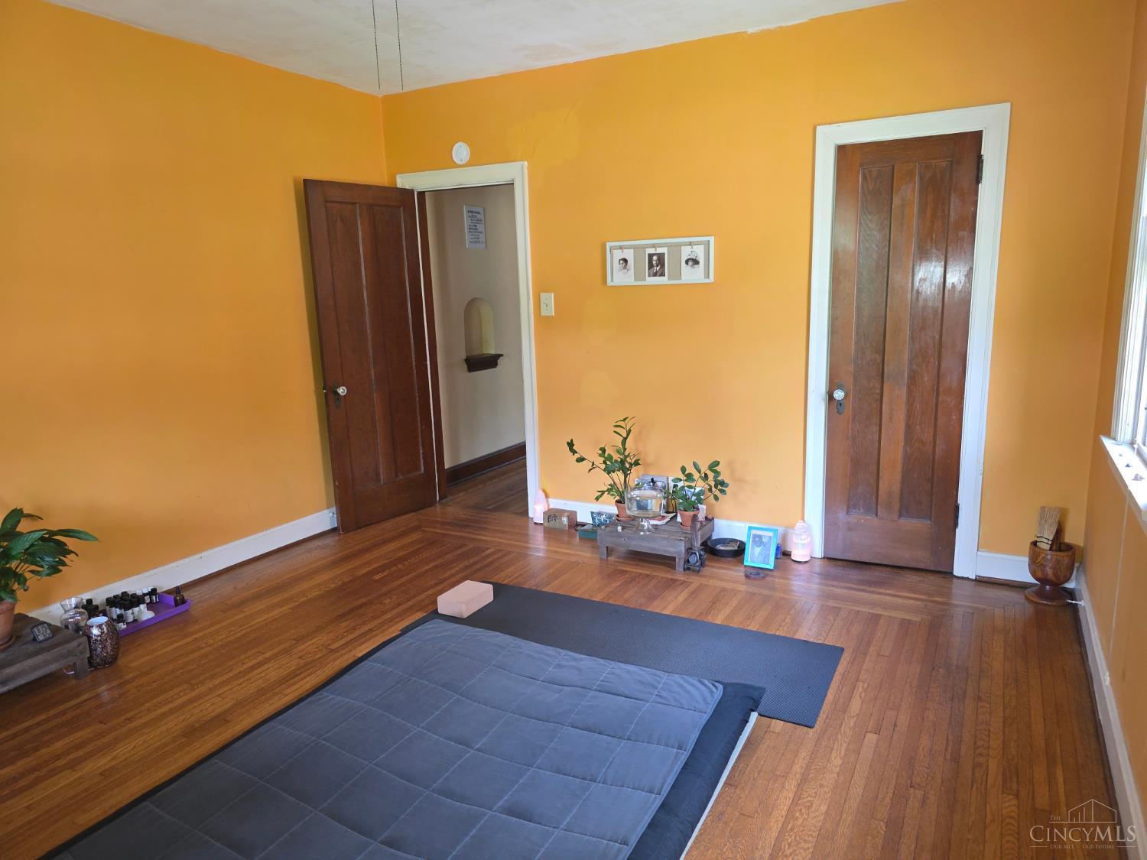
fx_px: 762
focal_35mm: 23
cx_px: 574
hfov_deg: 73.9
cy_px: 430
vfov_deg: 58.9
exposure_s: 1/24
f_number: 1.7
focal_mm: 6.3
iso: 125
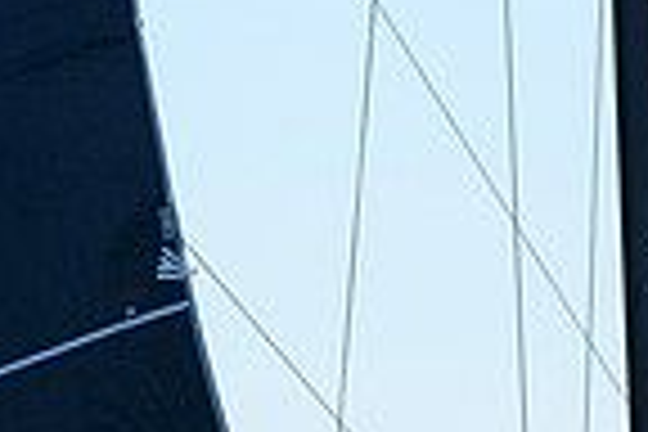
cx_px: -144
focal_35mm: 709
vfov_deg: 1.9
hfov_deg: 2.9
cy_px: 628
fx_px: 12761
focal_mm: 165
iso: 250
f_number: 5.6
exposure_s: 1/1600
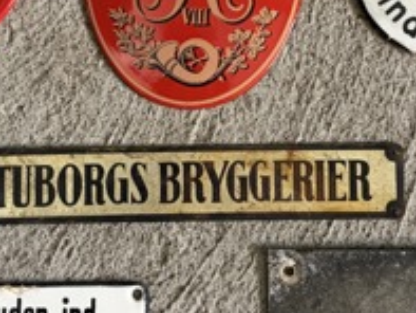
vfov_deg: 18.6
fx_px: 950
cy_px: 91
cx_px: 213
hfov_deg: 24.7
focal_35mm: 79
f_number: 1.6
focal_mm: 5.96
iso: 200
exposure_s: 1/60
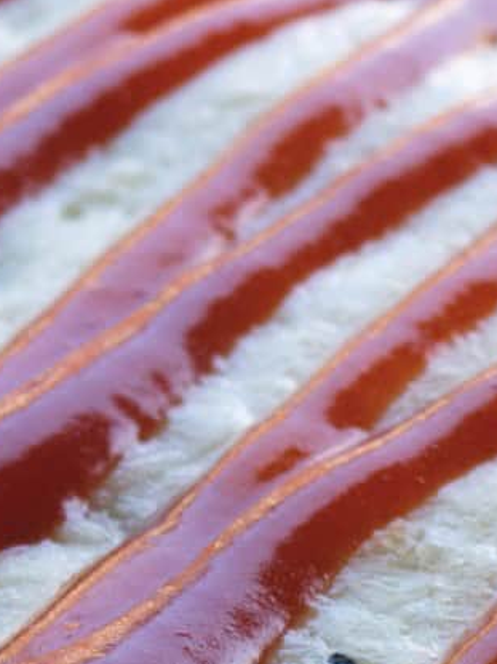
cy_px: 616
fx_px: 4041
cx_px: 373
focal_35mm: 211
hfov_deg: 7.0
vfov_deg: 9.3
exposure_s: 1/320
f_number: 7.1
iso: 800
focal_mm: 35
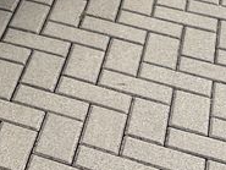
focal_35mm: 144
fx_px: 941
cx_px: -220
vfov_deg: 9.5
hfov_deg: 12.2
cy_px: -186
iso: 50
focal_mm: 5.1
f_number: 1.6
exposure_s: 1/3049
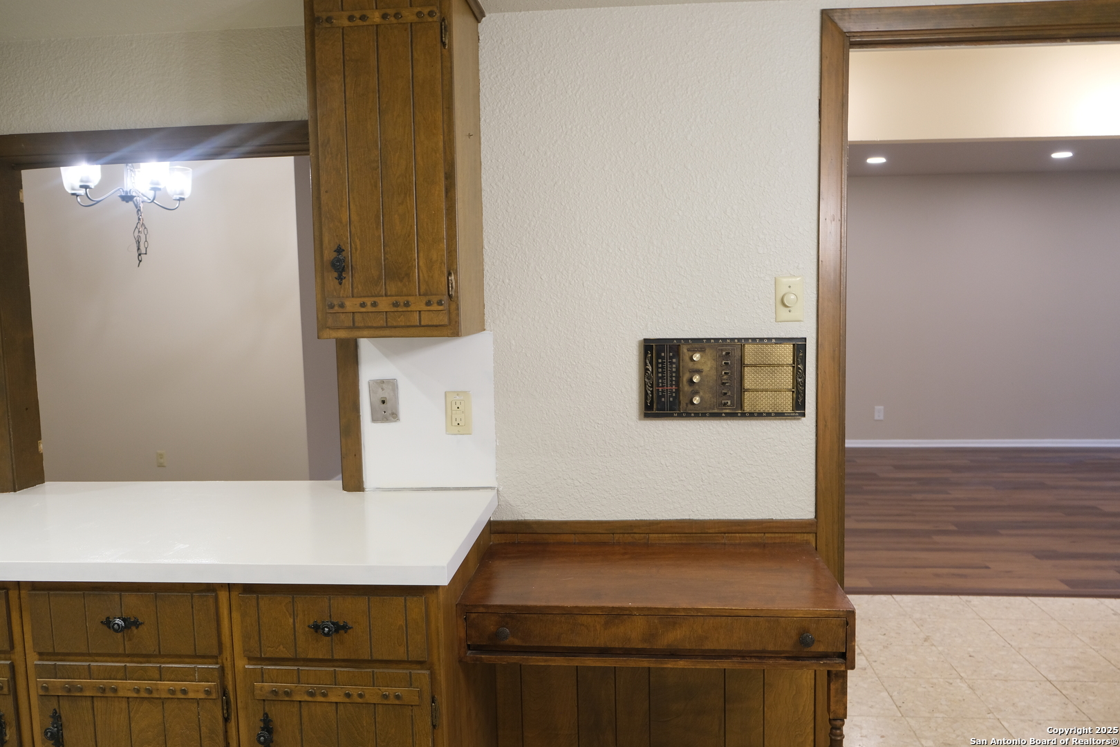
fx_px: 840
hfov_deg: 67.4
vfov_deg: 47.9
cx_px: 560
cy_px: 374
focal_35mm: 27
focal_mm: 18
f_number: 2.8
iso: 500
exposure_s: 1/30
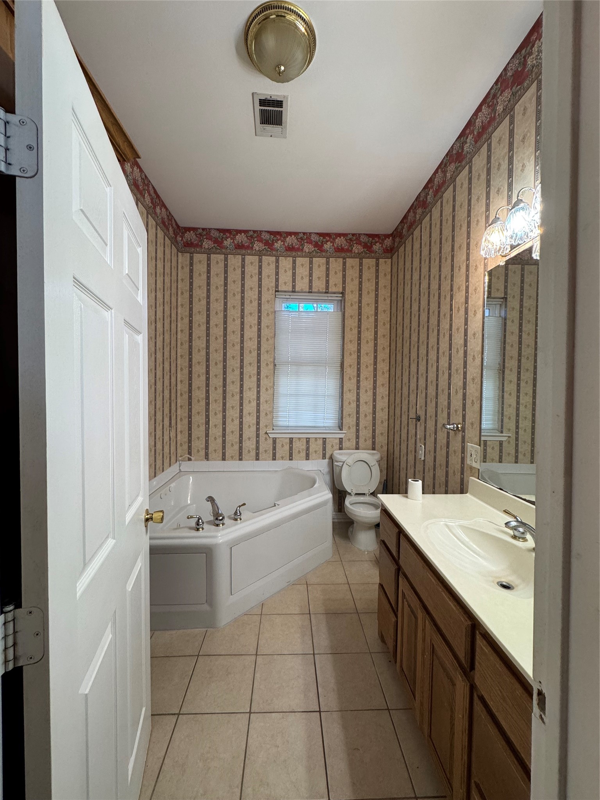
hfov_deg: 85.7
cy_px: 400
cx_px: 300
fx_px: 324
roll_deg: -0.7
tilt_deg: -2.3
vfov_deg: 102.1
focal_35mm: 14
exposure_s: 1/120
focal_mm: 2.22
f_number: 2.2
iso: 200
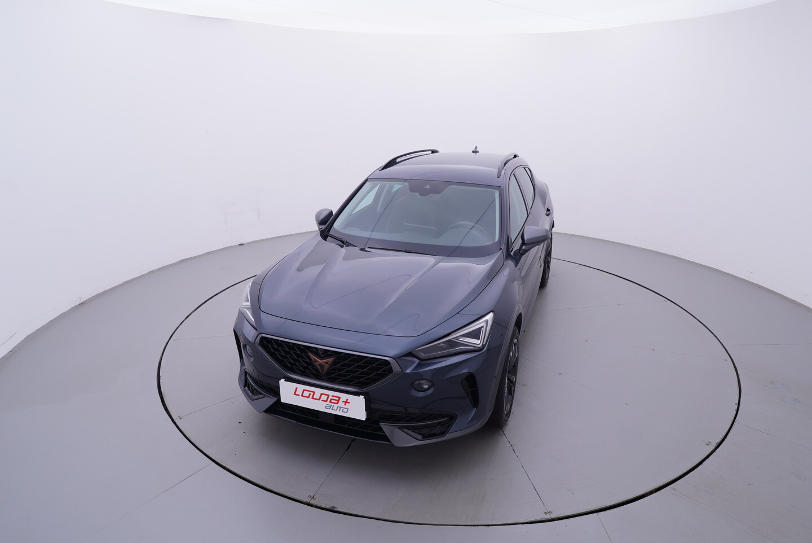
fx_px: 508
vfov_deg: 56.2
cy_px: 272
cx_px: 406
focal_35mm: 22
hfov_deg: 77.3
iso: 200
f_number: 5
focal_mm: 15
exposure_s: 1/80
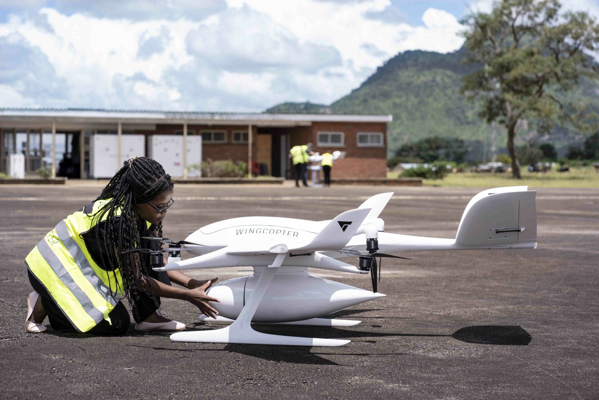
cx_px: 300
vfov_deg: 16.1
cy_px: 200
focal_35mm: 85
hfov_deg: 23.9
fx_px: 1414
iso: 100
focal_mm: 85
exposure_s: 1/640
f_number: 5.6
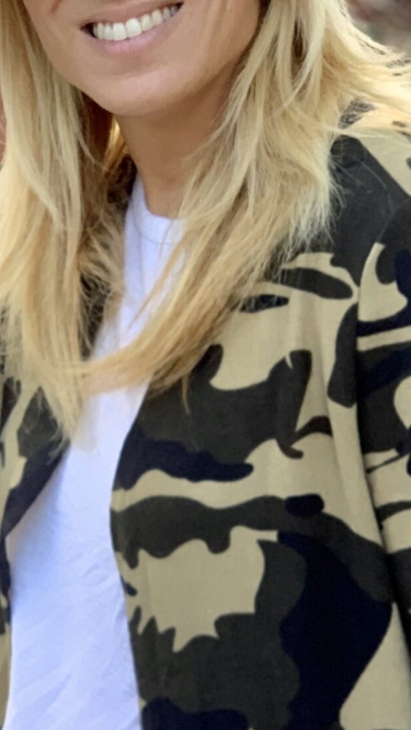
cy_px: 433
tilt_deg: -7.0
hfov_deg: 9.2
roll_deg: +3.7
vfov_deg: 16.4
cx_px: 45
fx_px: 2537
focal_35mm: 131
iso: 125
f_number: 2.4
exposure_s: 1/96
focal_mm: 6
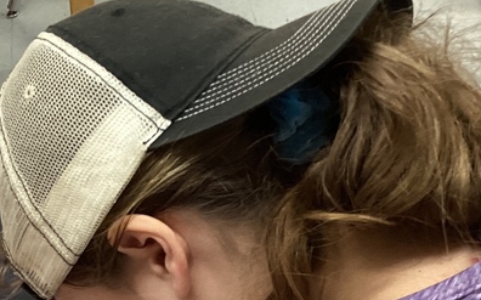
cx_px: 124
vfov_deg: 14.8
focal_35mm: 85
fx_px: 1114
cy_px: 368
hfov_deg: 24.1
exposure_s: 1/60
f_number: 2.4
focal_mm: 3.3
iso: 200
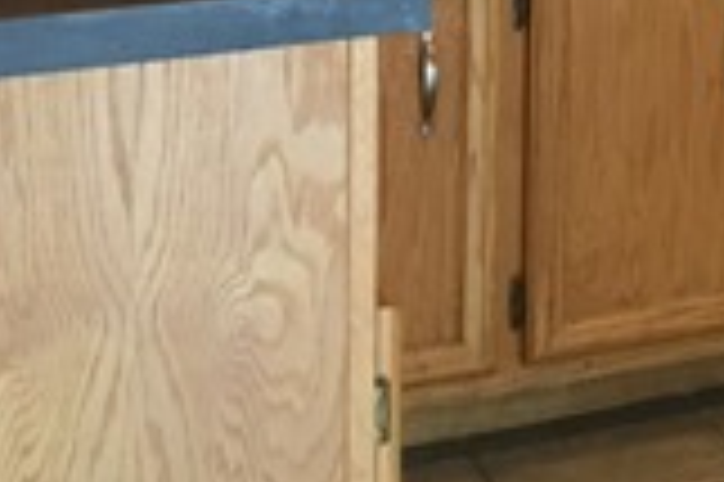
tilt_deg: -3.1
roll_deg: -0.9
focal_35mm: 120
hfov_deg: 15.9
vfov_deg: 10.6
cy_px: -437
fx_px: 2411
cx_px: 1043
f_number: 2.2
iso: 100
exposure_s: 1/15
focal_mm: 4.15
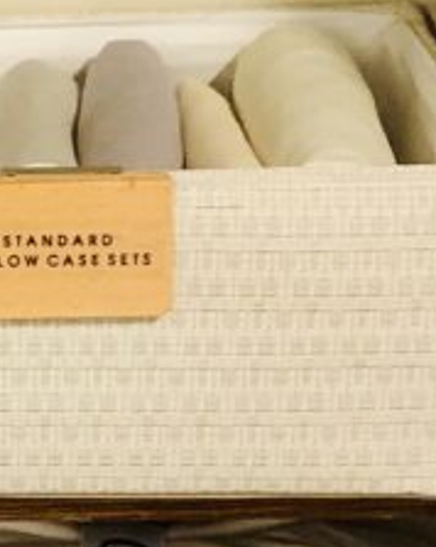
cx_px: 10
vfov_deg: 12.6
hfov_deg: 10.1
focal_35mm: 152
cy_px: 433
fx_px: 2455
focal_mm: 4.25
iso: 500
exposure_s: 1/30
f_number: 1.8
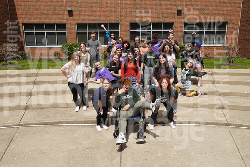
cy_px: 84
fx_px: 198
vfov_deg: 45.7
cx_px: 125
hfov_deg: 64.5
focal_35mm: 28
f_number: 11
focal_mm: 19
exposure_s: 1/125
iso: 100
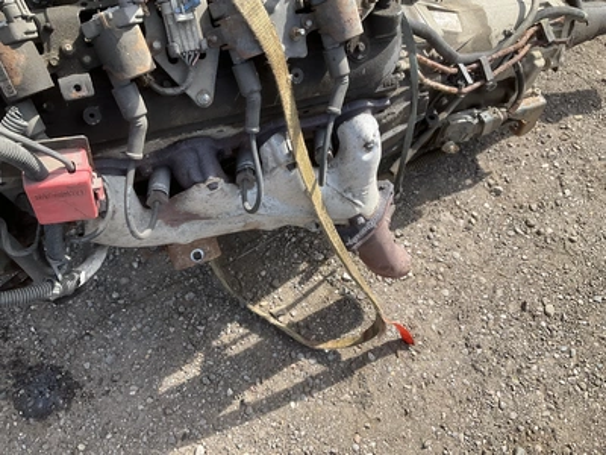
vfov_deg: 48.2
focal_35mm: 29
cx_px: 303
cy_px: 228
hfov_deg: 61.7
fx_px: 508
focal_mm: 3
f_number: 1.8
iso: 25
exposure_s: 1/495
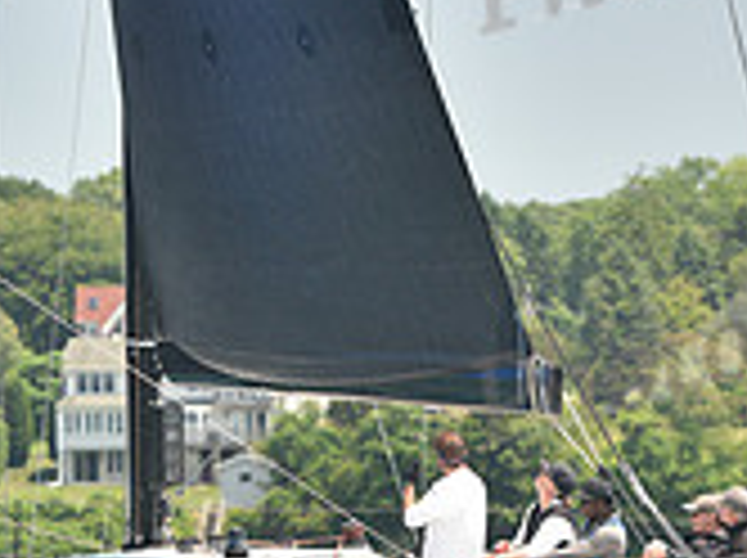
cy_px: 628
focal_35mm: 454
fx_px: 9783
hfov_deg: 4.4
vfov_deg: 3.3
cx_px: 243
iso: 250
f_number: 4
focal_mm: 135
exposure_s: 1/640
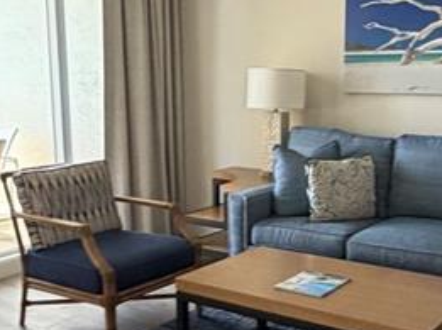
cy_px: 203
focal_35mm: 55
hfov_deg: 34.9
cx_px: 254
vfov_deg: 26.4
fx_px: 701
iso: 250
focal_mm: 2.22
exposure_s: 1/121
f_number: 2.2
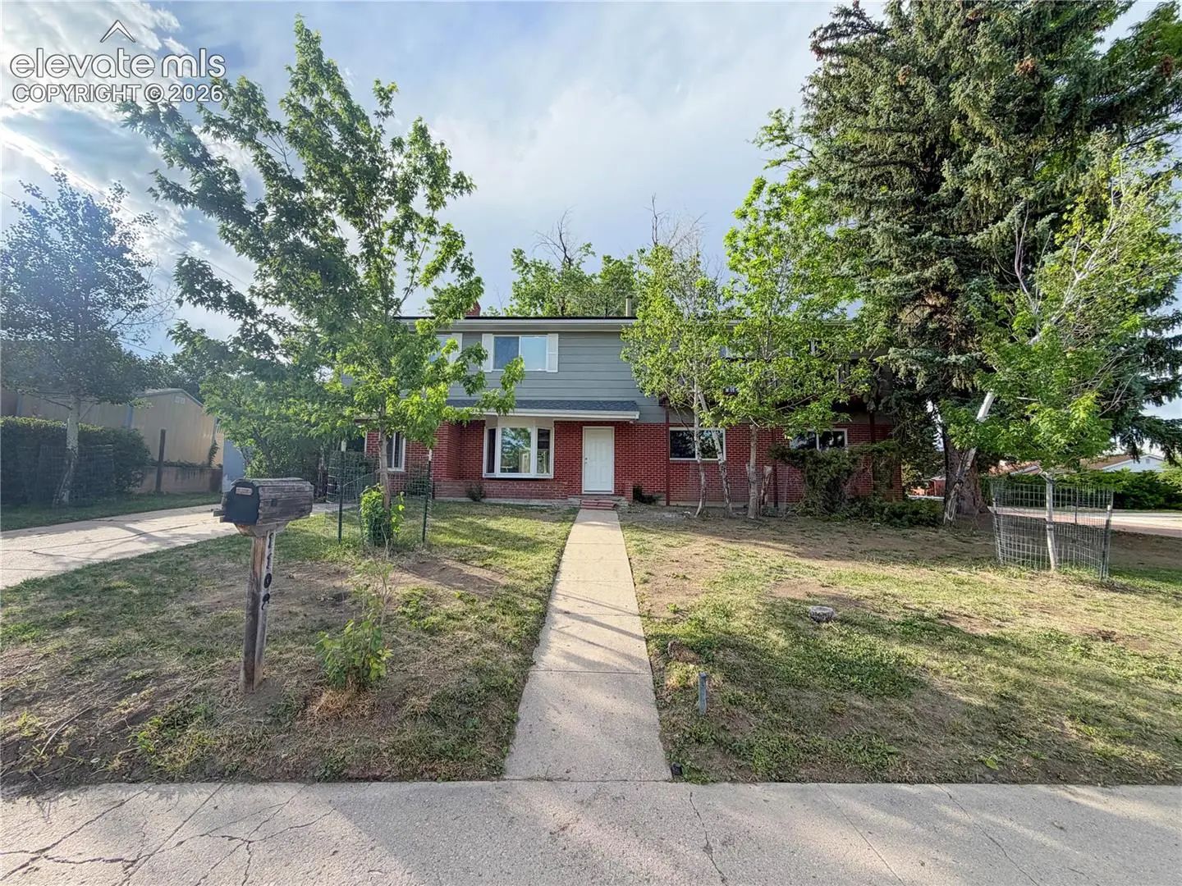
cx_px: 591
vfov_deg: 85.7
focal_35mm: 14
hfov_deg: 102.1
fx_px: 478
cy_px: 443
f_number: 2.2
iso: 32
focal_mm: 2.22
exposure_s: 1/770
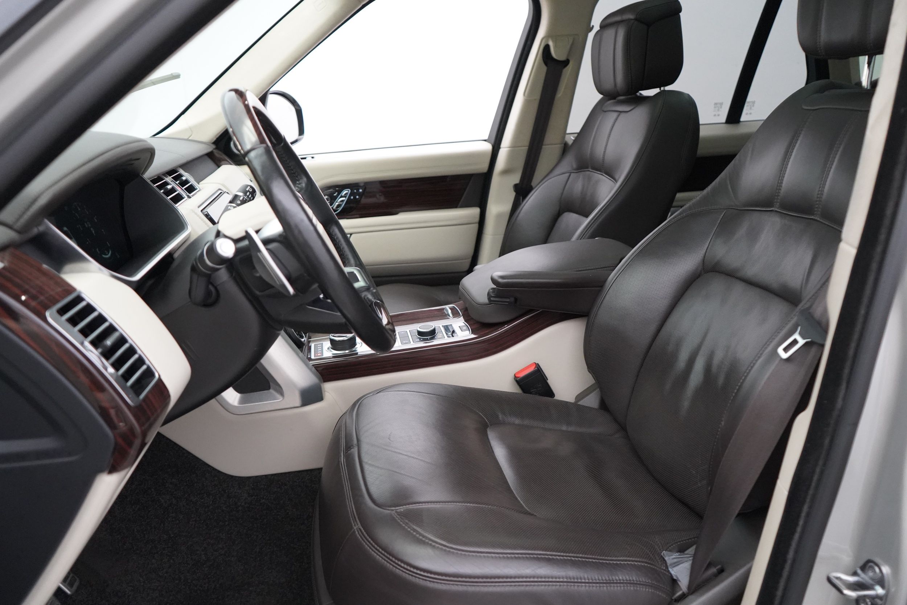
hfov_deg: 65.5
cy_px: 302
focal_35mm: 28
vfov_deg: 46.4
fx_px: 705
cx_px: 454
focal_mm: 28
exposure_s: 1/160
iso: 8000
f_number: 4
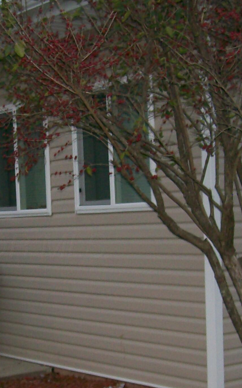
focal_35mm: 83
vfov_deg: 24.8
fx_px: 876
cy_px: 246
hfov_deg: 15.5
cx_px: 22
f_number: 2.7
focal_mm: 6
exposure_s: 1/64
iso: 80
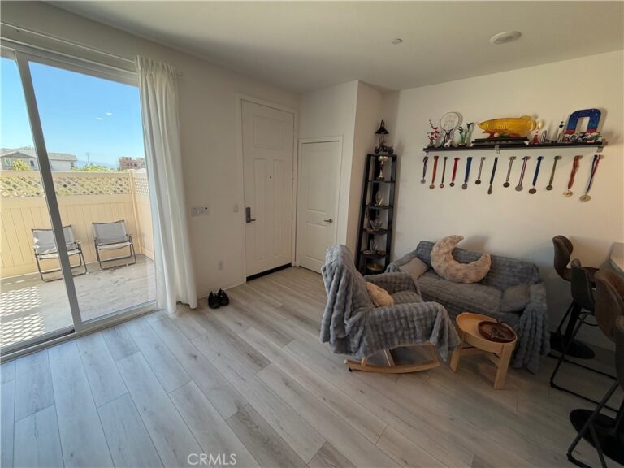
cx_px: 312
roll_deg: -1.4
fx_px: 252
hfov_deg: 102.1
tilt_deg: -15.2
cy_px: 234
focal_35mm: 14
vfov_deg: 85.7
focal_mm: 2.22
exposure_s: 1/120
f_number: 2.2
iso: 125
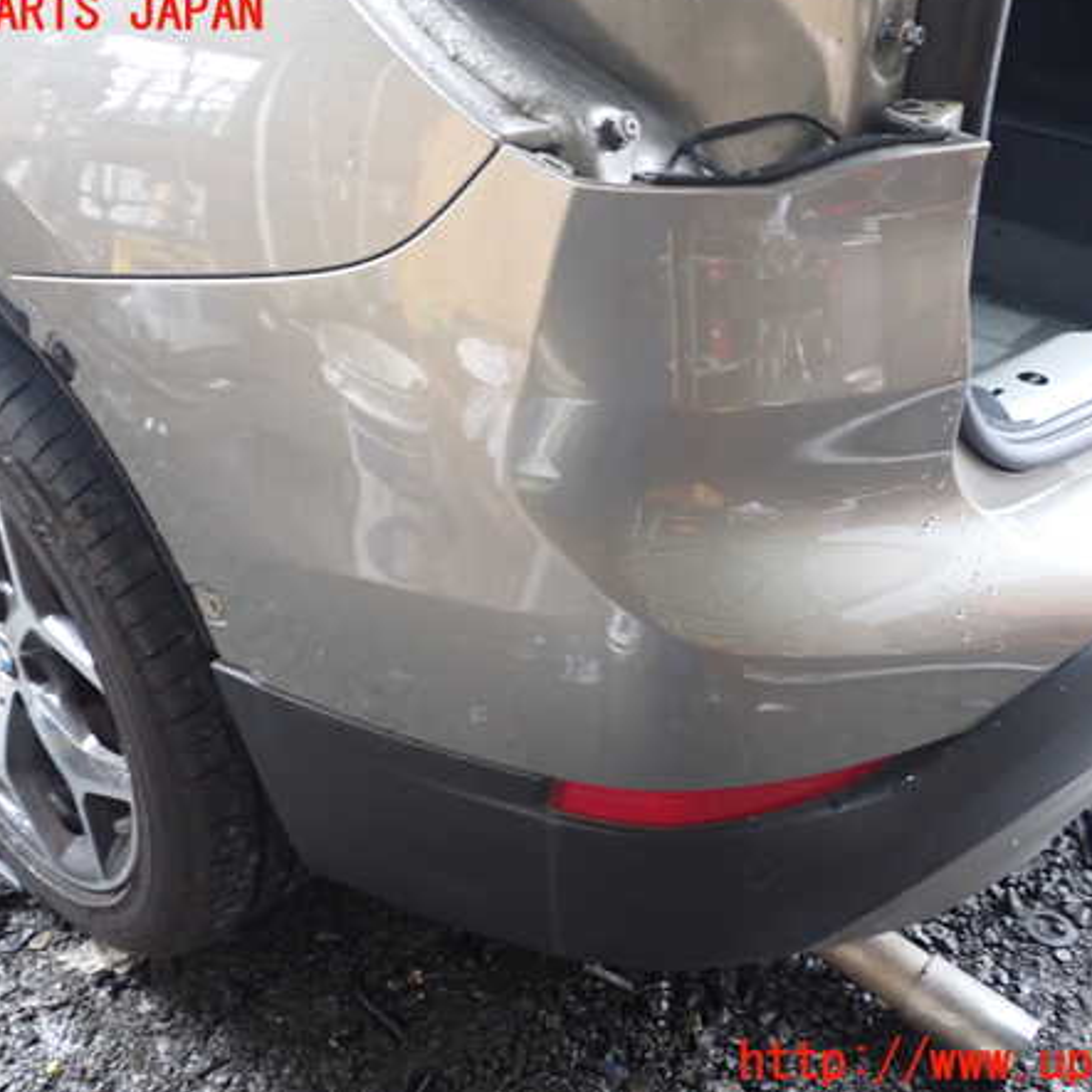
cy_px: 539
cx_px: 556
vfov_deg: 46.0
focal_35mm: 36
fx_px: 1285
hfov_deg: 46.0
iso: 250
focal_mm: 5.4
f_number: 2.3
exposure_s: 1/30
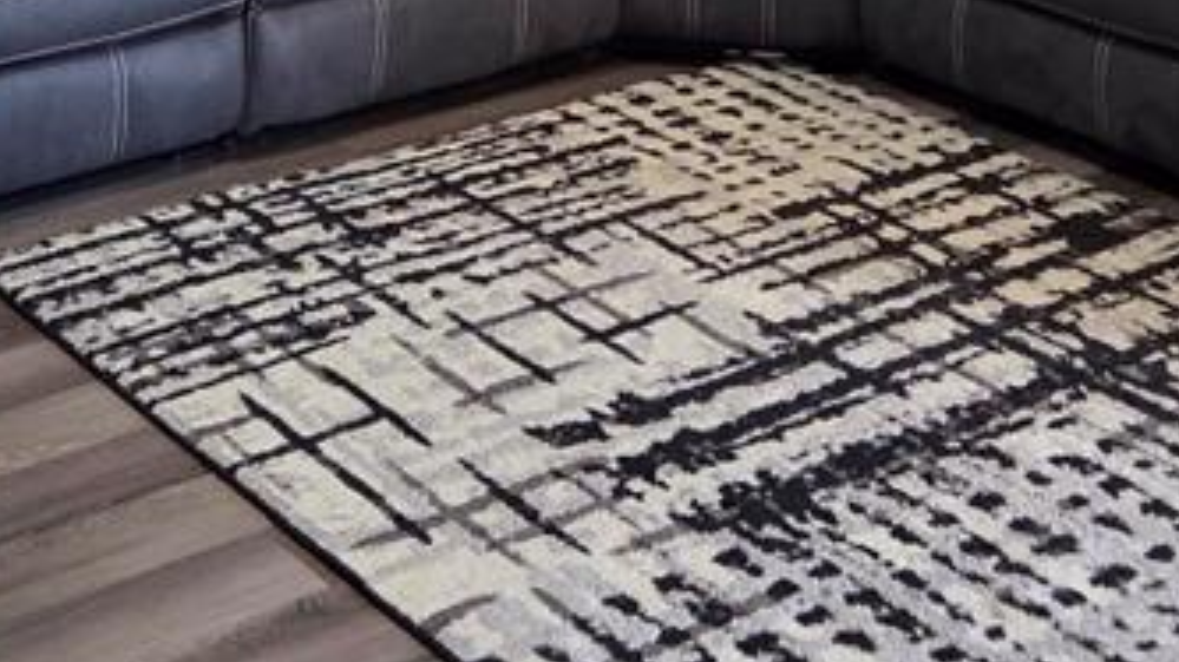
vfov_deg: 14.4
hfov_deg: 27.5
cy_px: -379
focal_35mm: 77
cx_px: 577
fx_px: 2406
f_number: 1.8
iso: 640
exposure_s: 1/120
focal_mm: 5.4
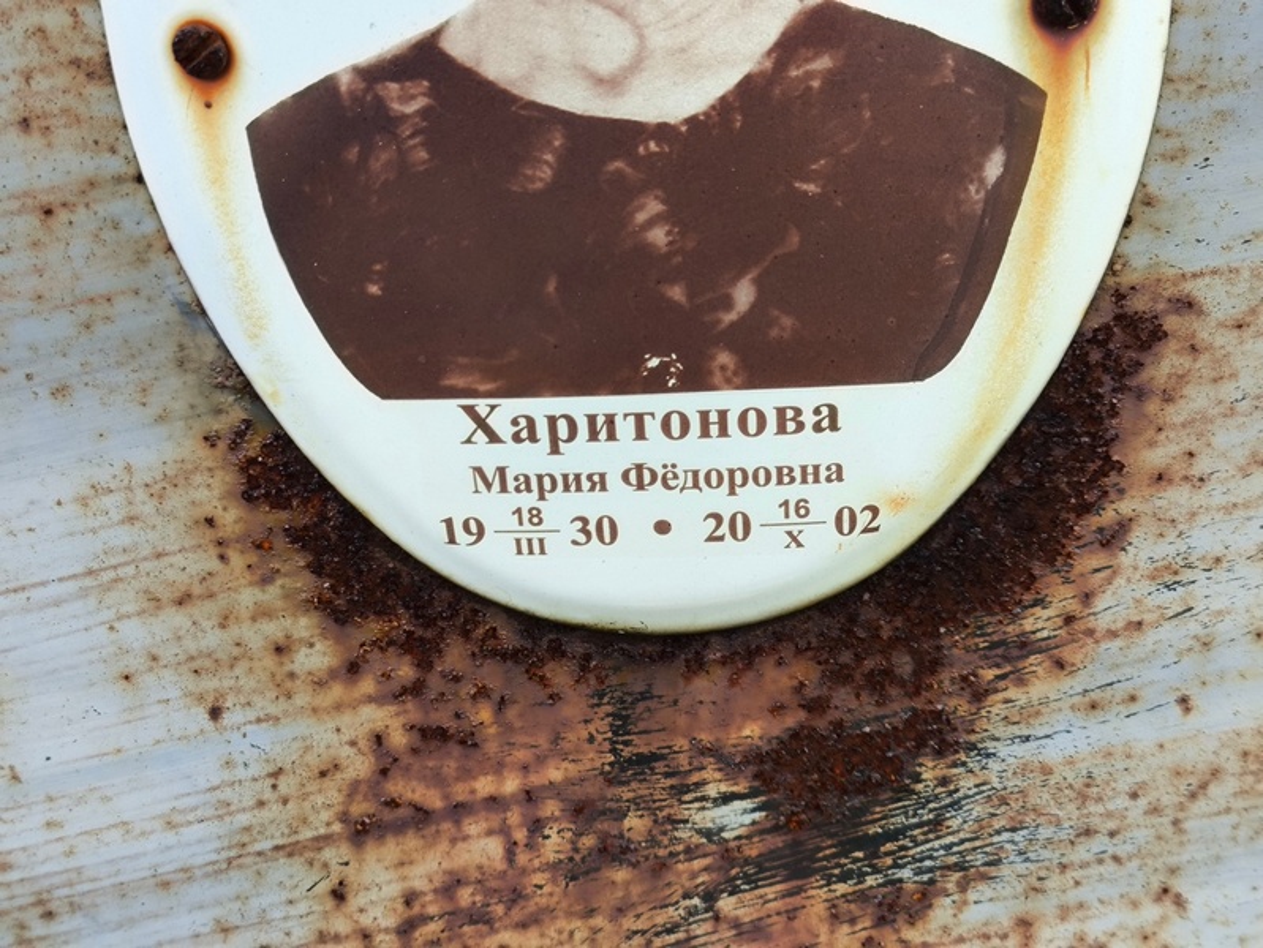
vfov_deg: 29.1
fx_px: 1825
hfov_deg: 38.2
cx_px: 632
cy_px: 474
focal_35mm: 50
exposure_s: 1/120
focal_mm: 4.71
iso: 64
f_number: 1.7
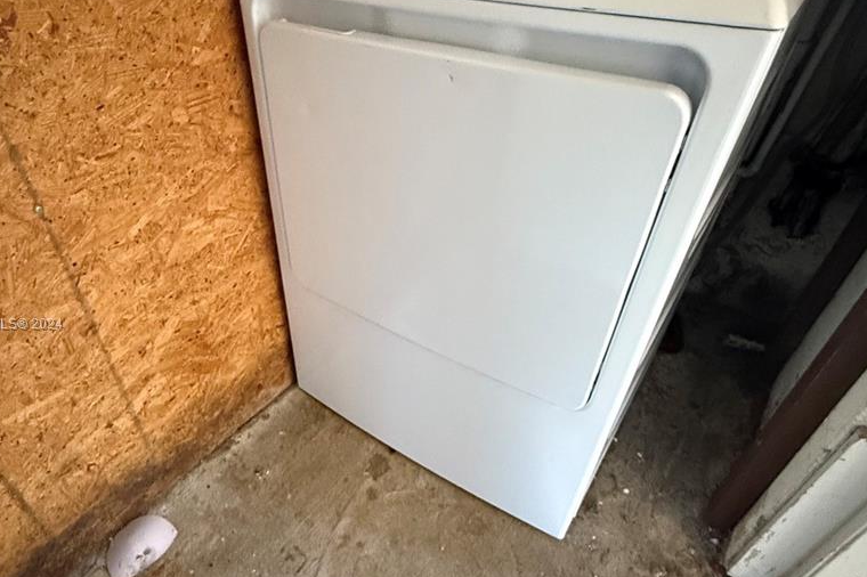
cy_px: 325
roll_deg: -0.2
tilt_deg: -39.1
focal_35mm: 23
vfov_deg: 54.9
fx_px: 554
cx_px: 367
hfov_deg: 75.6
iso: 1000
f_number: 2.2
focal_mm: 2.22
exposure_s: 1/60
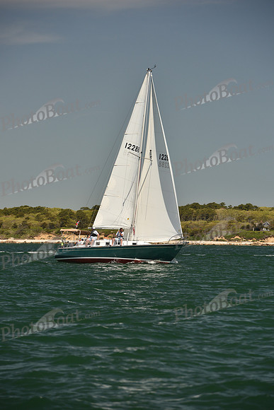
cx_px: 137
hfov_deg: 8.3
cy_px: 205
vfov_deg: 12.4
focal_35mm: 165
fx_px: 1882
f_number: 5.6
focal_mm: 165
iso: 250
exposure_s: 1/800
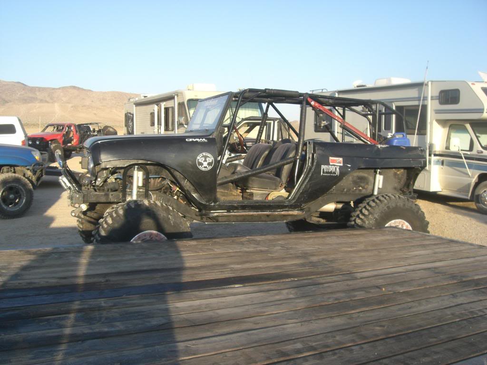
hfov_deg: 49.0
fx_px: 535
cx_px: 244
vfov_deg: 37.7
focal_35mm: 38
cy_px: 182
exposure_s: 1/200
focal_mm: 6.2
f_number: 4.3
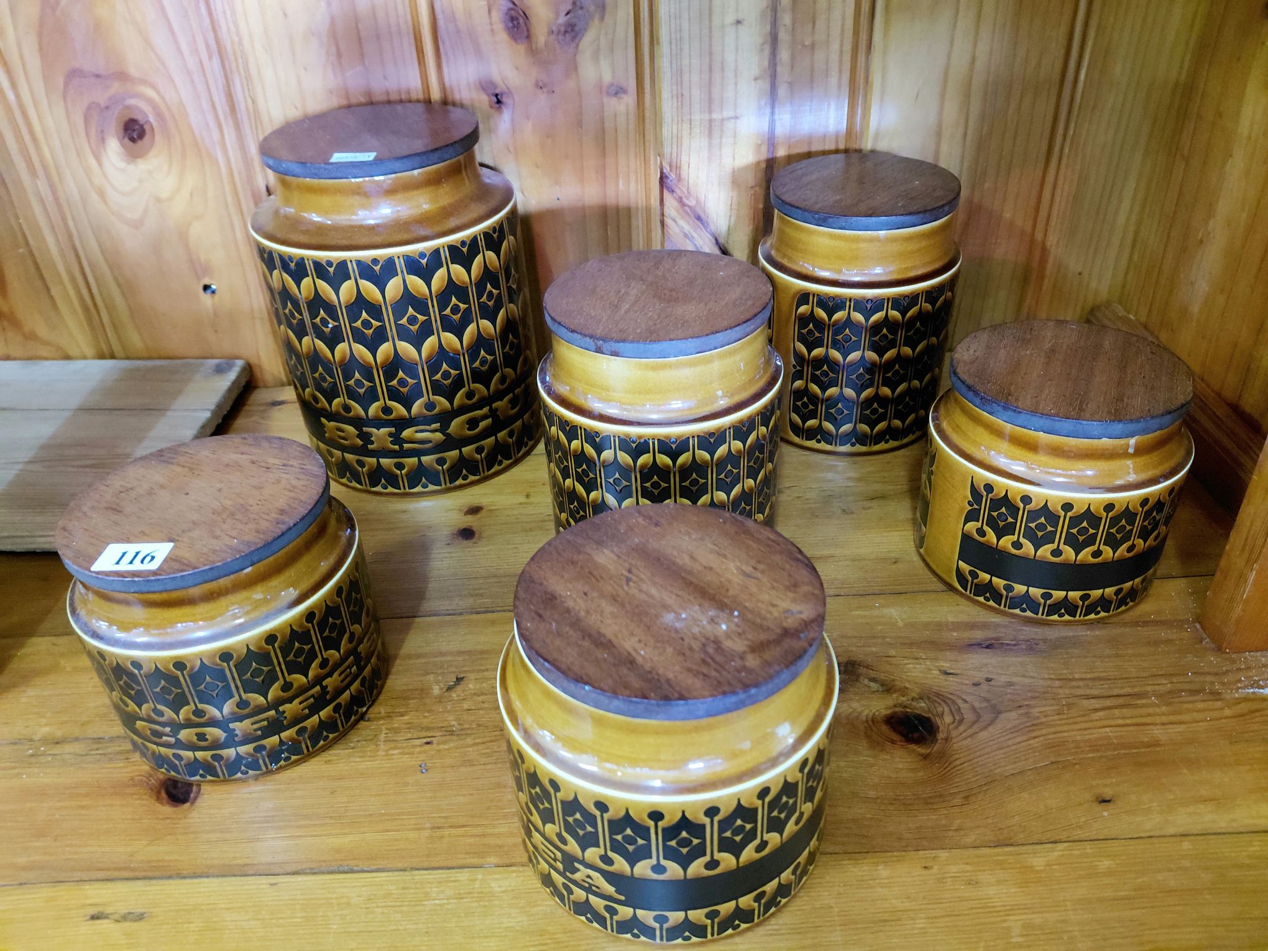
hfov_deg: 69.4
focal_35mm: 25
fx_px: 916
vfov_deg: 54.9
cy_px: 476
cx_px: 634
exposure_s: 1/25.1
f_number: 1.8
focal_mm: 4.69
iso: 1000
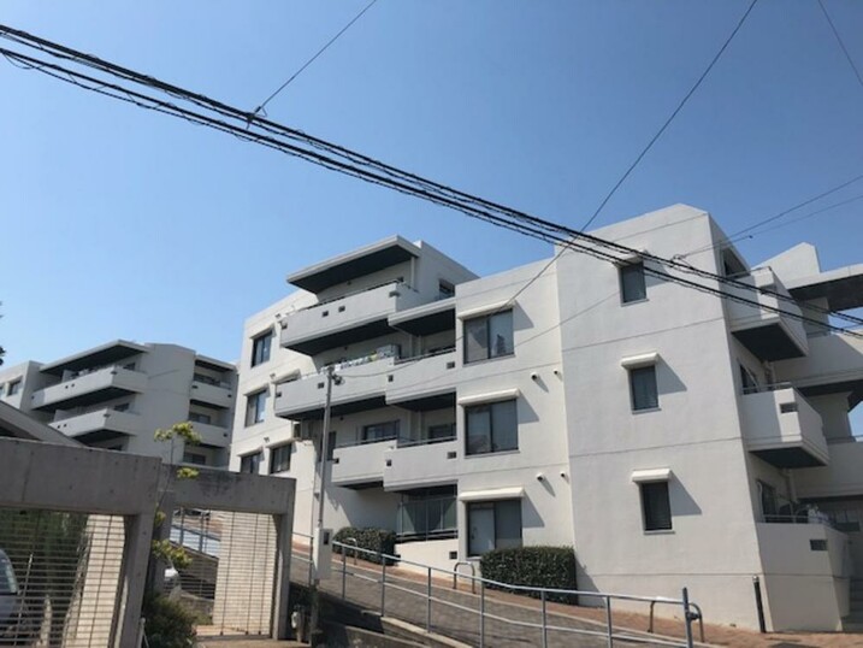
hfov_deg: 63.4
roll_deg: -0.8
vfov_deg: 49.8
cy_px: 324
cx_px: 432
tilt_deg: +21.0
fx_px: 698
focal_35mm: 28
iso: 20
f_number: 1.8
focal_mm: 3.99
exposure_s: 1/3436
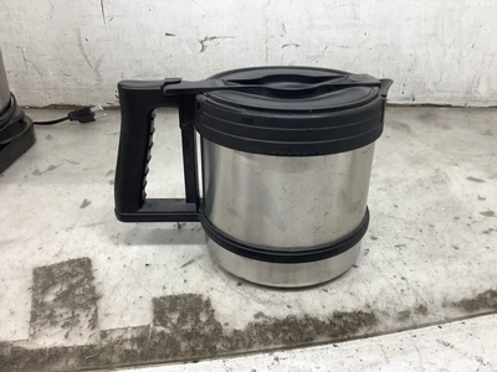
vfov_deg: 45.4
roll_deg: -0.4
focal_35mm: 31
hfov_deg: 58.4
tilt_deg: -25.8
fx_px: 445
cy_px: 186
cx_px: 248
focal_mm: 3.3
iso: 50
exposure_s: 1/60
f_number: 2.4
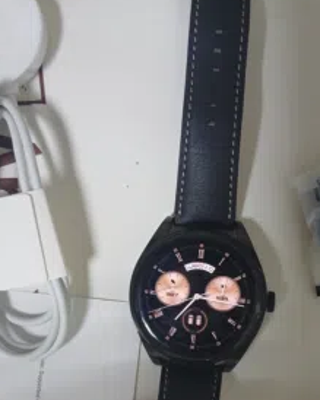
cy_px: 270
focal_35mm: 37
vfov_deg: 48.2
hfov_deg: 40.1
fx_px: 438
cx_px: 178
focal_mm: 3.98
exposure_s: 1/50
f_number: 1.8
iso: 250
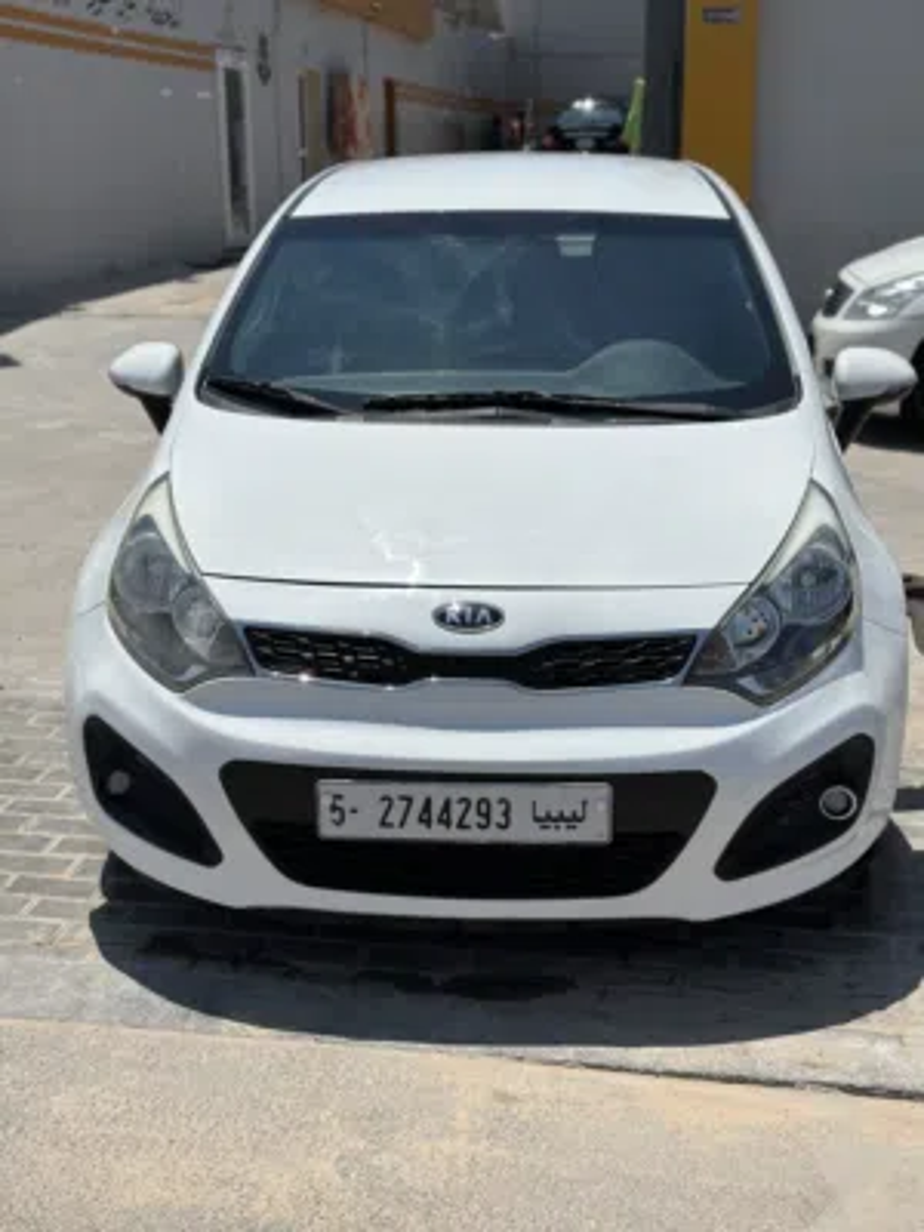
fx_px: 1708
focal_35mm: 48
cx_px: 462
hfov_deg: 30.3
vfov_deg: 39.7
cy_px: 616
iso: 100
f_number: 1.78
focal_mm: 6.86
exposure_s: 1/15873
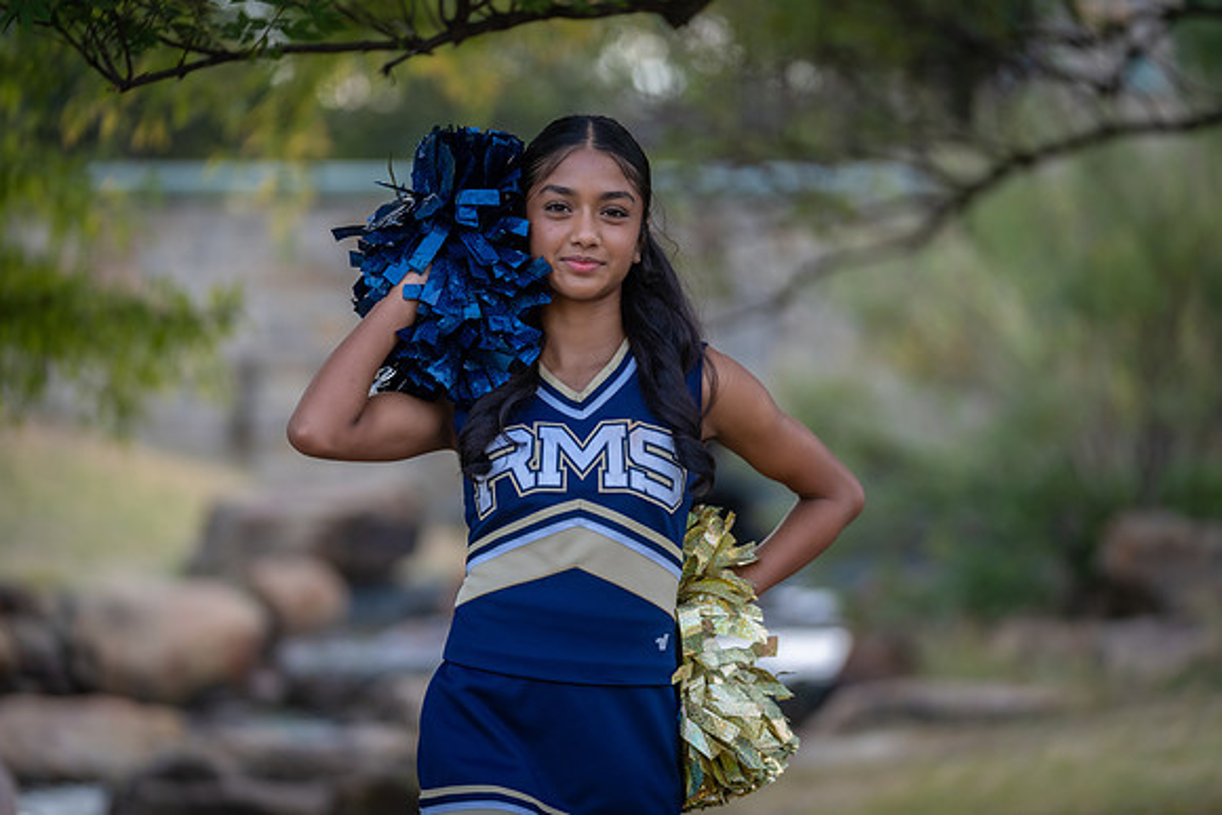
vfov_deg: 9.6
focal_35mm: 144
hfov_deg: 14.3
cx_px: 611
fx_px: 4874
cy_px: 408
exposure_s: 1/320
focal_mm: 134
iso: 160
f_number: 2.8
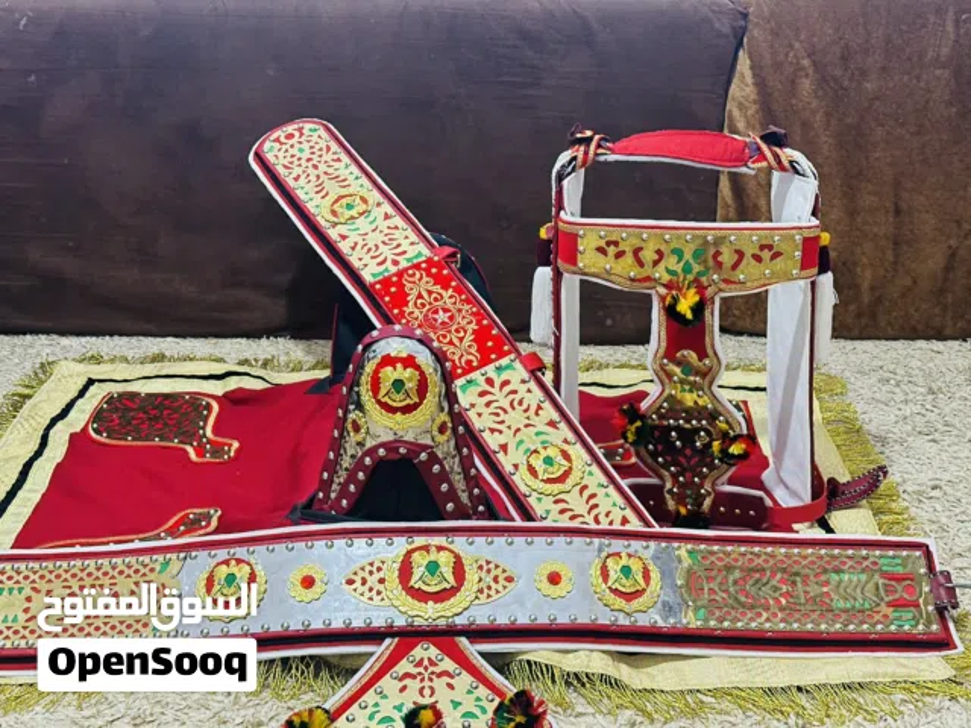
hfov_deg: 39.7
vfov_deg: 30.3
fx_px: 1346
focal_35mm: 48
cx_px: 486
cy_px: 364
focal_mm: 6.86
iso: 320
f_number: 1.78
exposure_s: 1/33
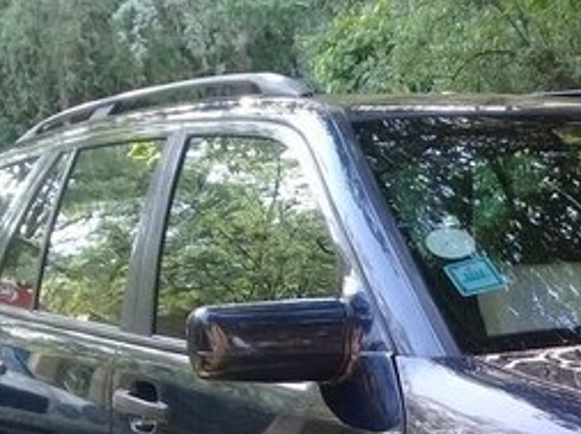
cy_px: 541
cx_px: 650
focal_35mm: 81
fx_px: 1358
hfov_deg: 22.7
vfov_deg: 17.2
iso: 64
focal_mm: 3.3
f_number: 2.2
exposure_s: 1/60
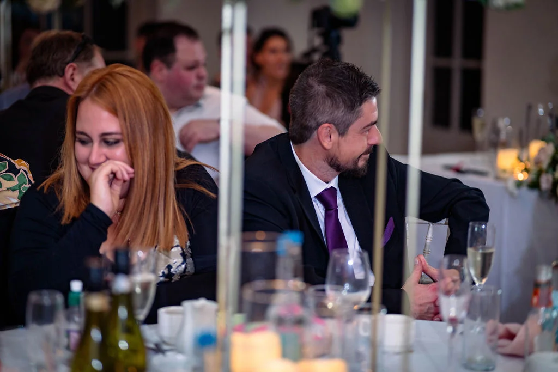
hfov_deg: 23.9
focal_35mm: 85
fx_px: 1318
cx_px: 279
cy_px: 186
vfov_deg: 16.1
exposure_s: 1/200
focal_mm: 85
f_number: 1.8
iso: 1000
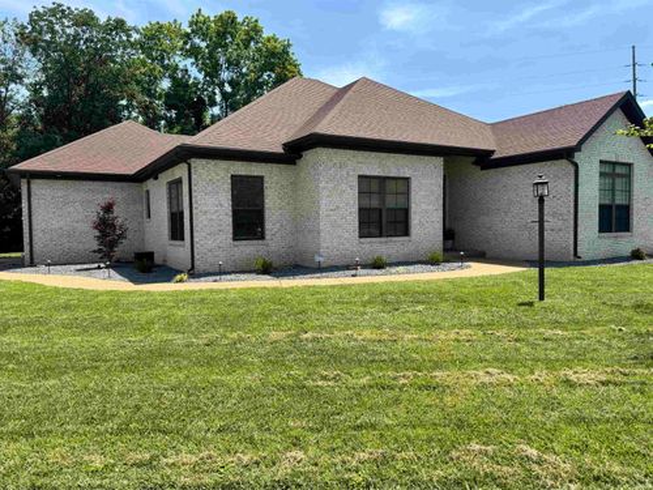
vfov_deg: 56.8
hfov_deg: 71.6
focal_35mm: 24
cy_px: 245
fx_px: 453
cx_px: 326
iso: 80
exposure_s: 1/3096
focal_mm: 6.76
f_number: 1.78
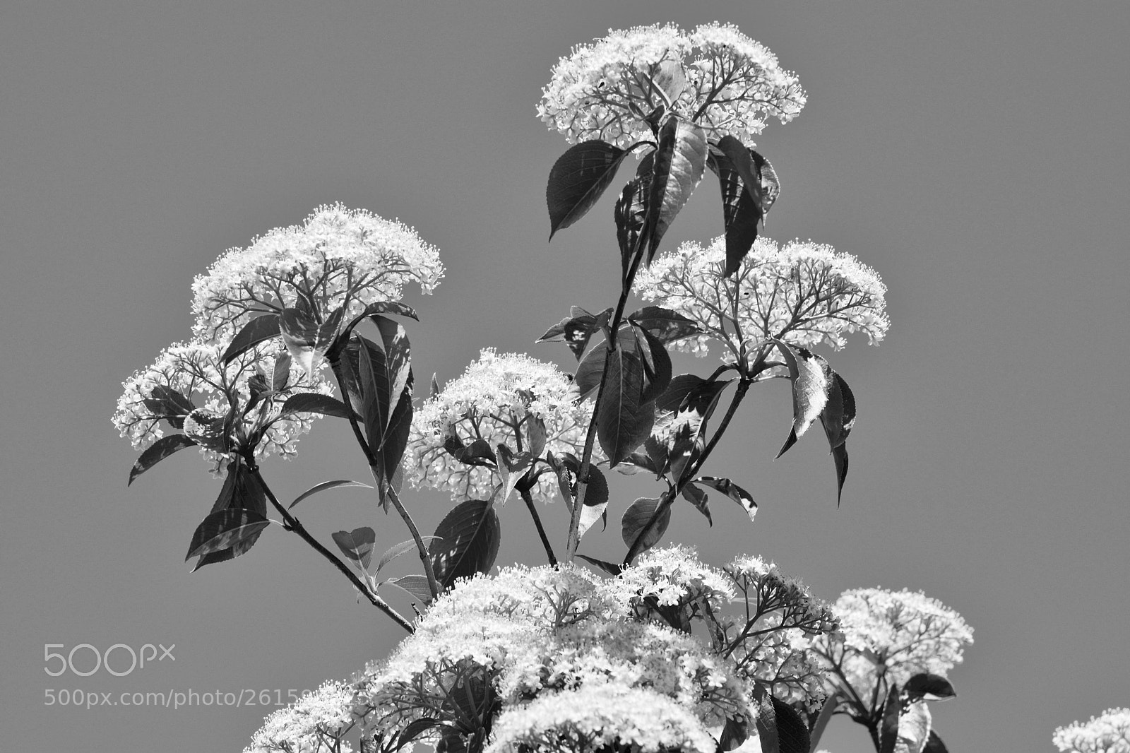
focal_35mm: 405
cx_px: 565
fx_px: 12709
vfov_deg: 3.4
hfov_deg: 5.1
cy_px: 376
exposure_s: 1/320
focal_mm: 270
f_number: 11
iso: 160
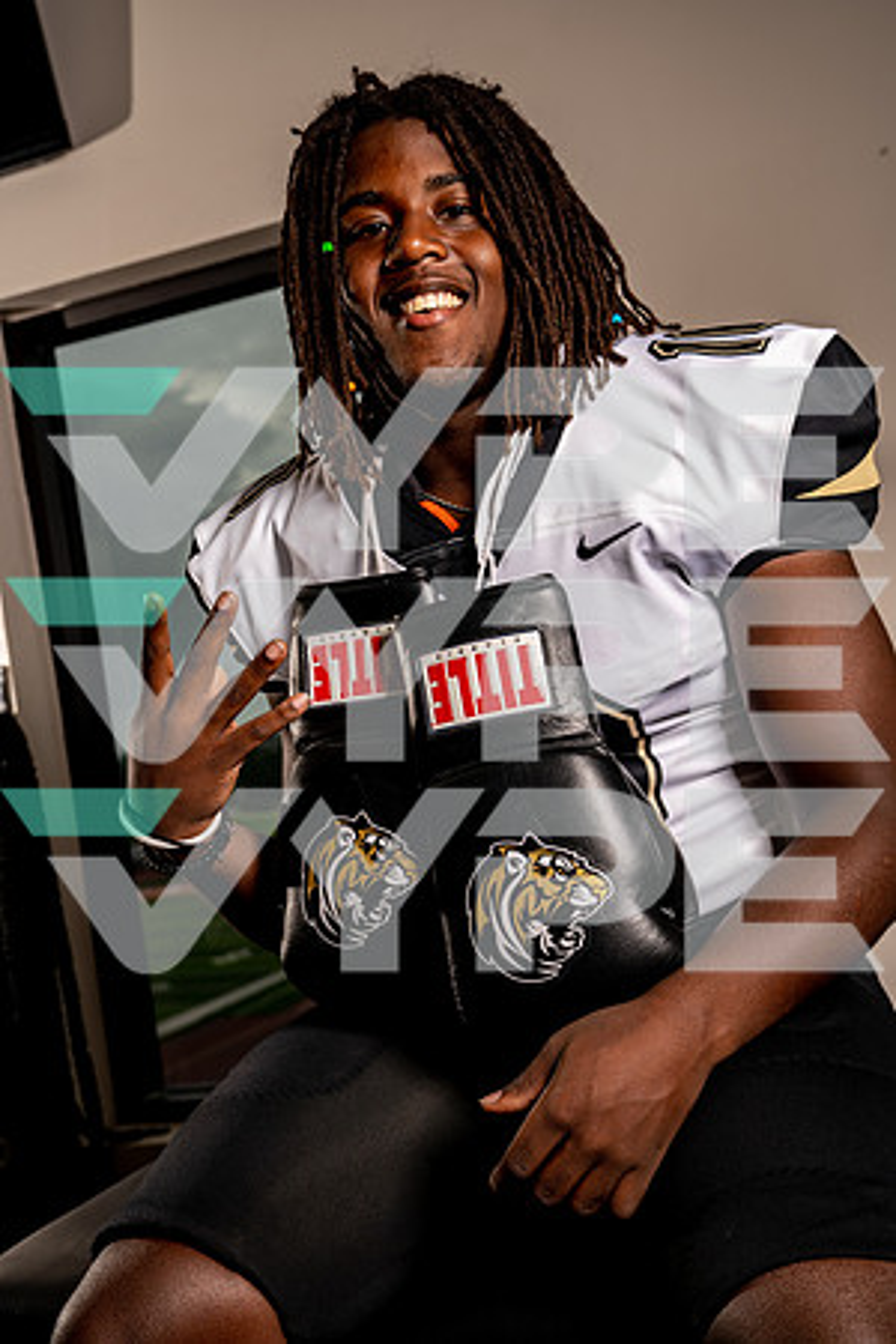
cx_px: 448
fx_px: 1568
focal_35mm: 42
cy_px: 672
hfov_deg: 31.9
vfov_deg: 46.4
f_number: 5.6
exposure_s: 1/320
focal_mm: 42
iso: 100
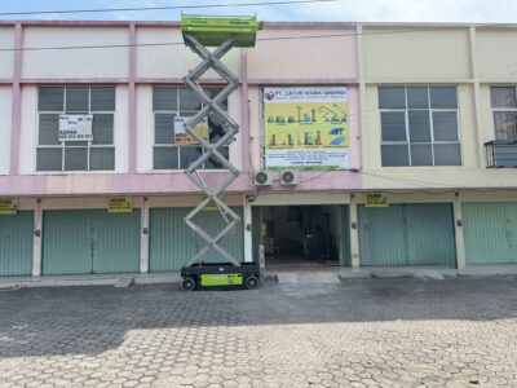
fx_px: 358
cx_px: 258
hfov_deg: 71.6
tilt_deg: +5.0
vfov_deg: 56.8
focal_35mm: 24
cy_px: 194
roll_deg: +1.4
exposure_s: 1/1560
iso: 80
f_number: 1.78
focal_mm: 6.76
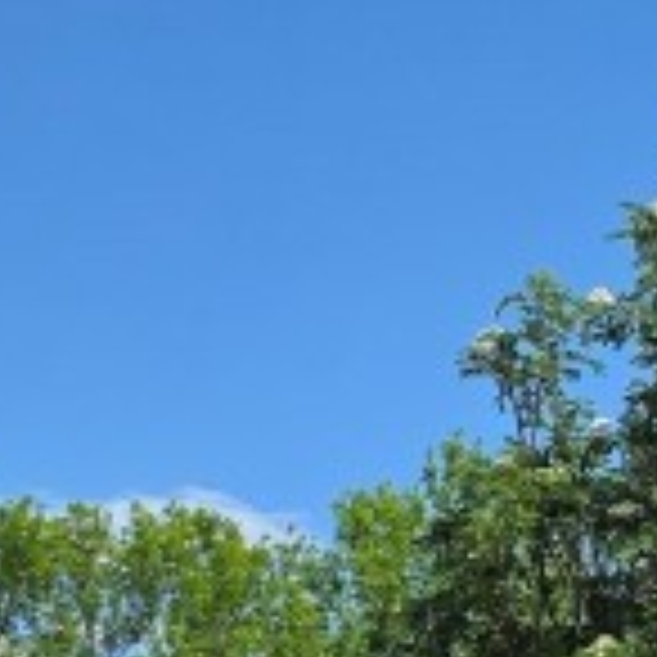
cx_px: 1444
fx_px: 3071
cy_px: 927
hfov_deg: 10.8
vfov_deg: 11.8
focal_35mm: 143
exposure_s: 1/5608
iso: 80
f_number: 1.7
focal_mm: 6.3
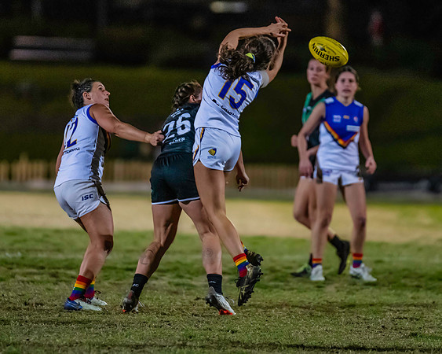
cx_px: 195
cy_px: 149
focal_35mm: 480
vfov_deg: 3.2
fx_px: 6280
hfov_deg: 4.0
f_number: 2.8
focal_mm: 300
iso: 10000
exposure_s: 1/1000
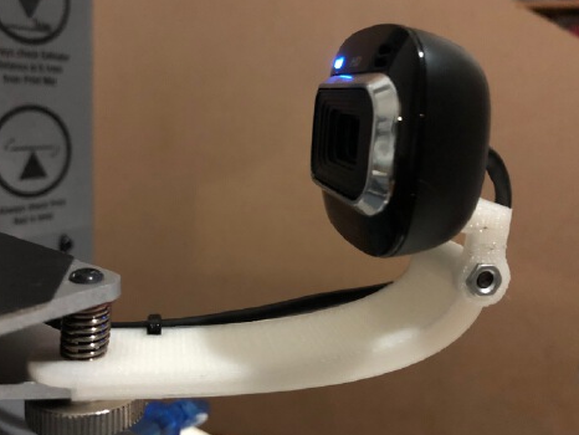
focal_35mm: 32
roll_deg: -2.1
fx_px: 536
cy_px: 215
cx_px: 274
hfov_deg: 56.8
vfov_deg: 44.2
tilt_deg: -11.3
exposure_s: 1/4
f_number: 1.8
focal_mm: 3.99
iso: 125
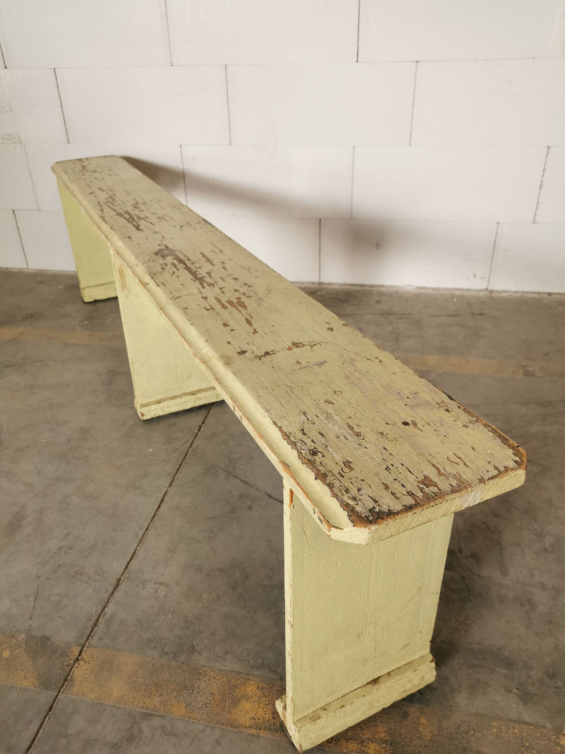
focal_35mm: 27
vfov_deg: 65.3
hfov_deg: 51.4
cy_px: 377
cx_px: 282
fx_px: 588
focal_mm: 5.58
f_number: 1.8
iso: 160
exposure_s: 1/120
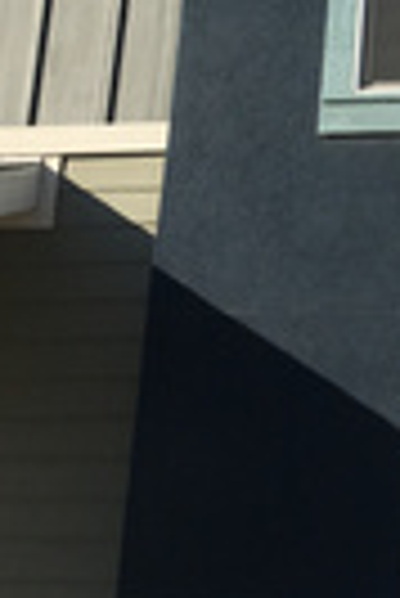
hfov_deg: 11.7
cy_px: 0
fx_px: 1812
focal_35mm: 109
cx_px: 697
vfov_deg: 18.3
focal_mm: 4.15
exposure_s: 1/2404
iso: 25
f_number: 2.2
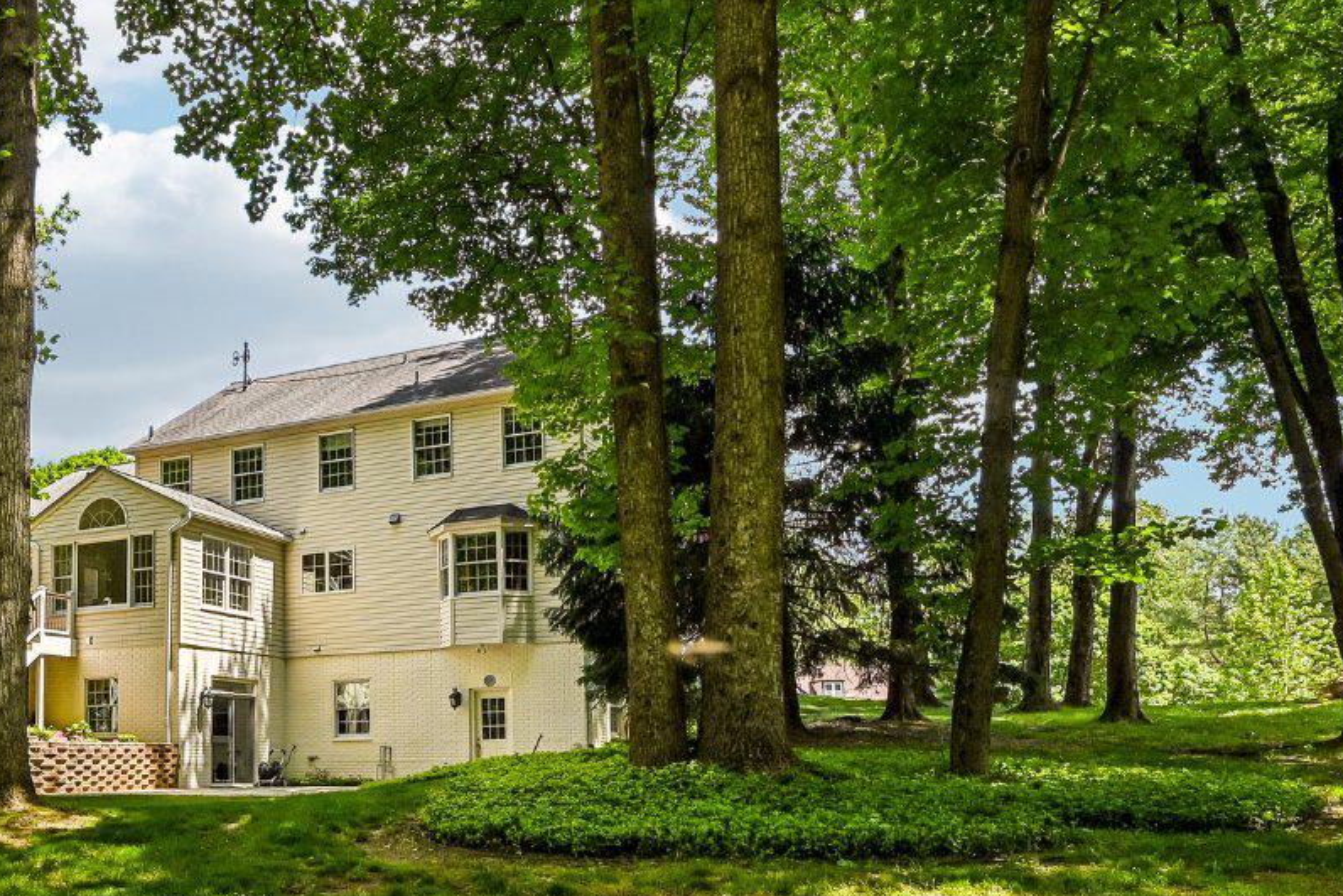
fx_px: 1343
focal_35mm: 36
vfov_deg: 36.4
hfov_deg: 49.4
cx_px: 235
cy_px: 625
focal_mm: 14
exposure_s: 1/125
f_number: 8
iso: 100
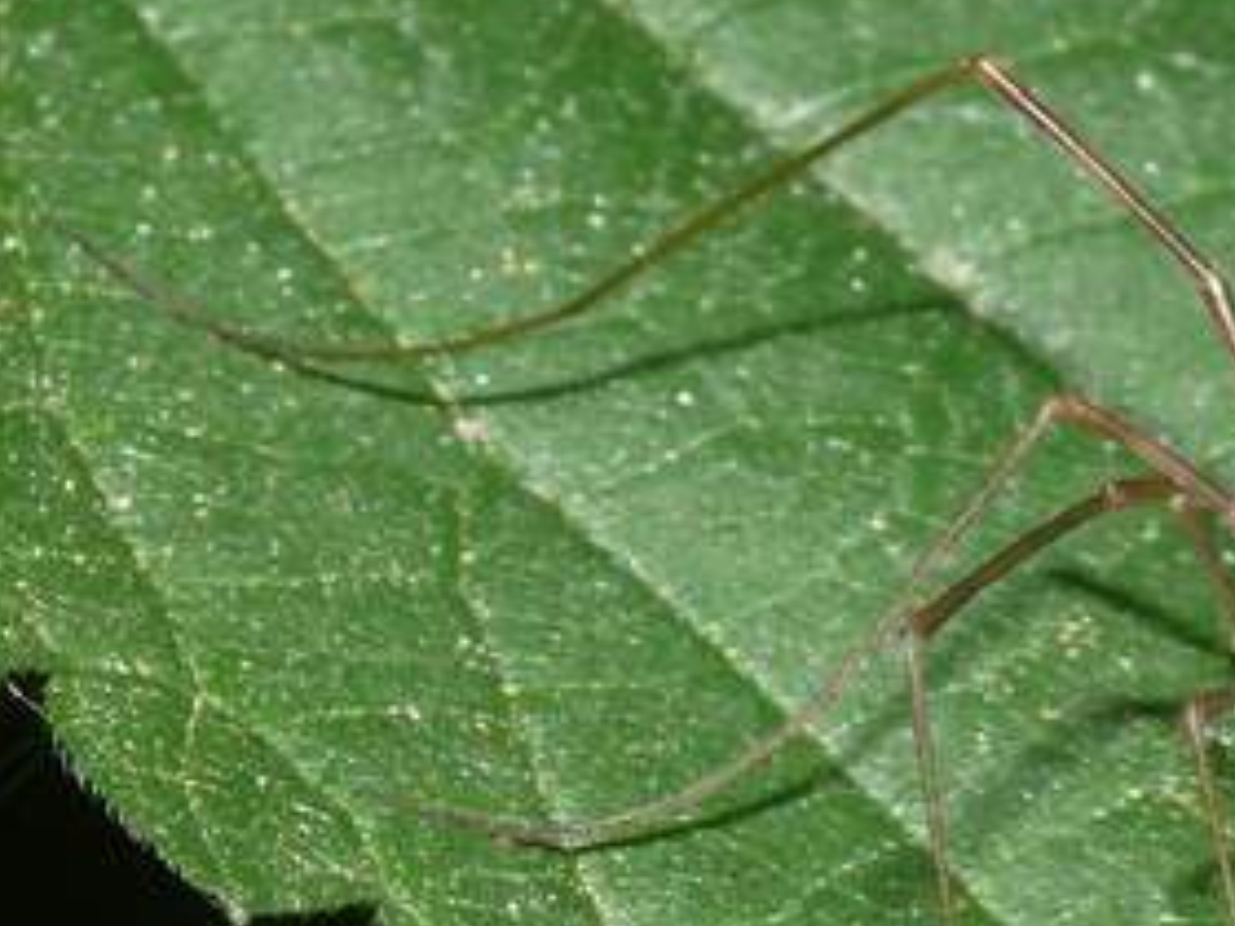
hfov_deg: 4.5
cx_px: 1383
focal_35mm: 442
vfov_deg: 3.4
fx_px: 15769
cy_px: 864
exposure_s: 1/250
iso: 200
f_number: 11
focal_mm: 30.7
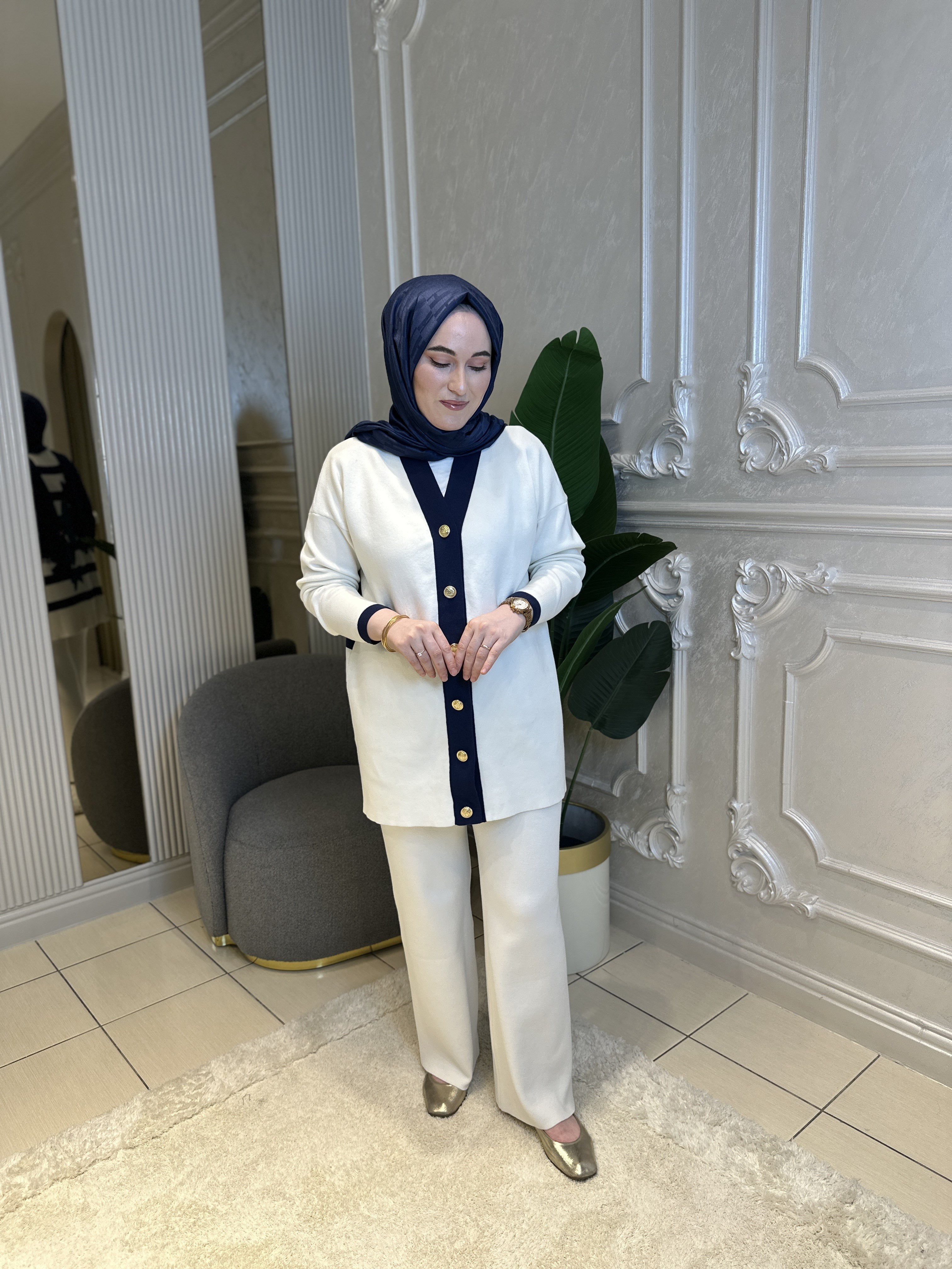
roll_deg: +1.6
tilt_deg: -10.6
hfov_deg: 56.8
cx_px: 476
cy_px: 634
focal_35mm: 24
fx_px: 880
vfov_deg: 71.6
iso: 80
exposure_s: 1/282
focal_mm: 6.86
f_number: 1.78
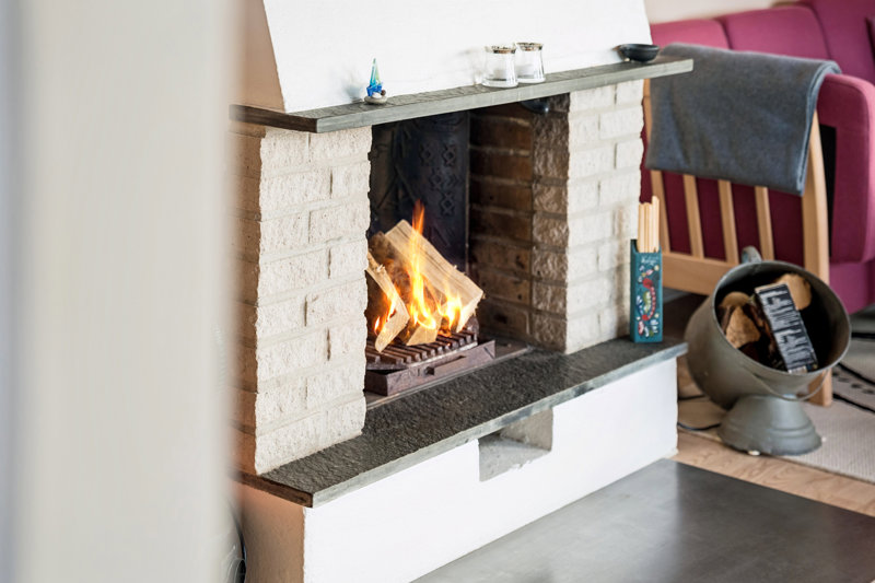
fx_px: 1701
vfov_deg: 19.4
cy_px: 292
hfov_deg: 28.8
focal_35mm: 70
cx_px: 438
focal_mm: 70
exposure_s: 1/160
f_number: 2.8
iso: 400
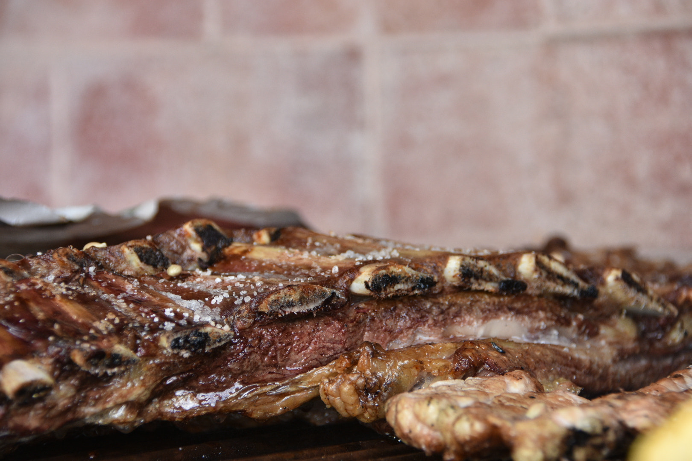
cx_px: 346
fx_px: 3604
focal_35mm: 188
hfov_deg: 11.0
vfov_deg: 7.3
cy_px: 230
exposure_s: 1/200
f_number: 5.6
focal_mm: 125
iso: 500
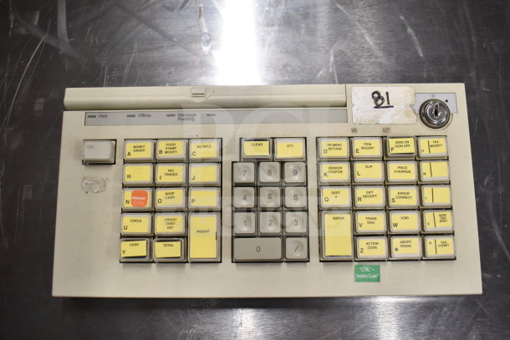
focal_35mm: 36
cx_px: 255
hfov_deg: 53.1
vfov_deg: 36.9
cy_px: 170
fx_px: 510
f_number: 4
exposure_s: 1/40
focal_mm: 24
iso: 800
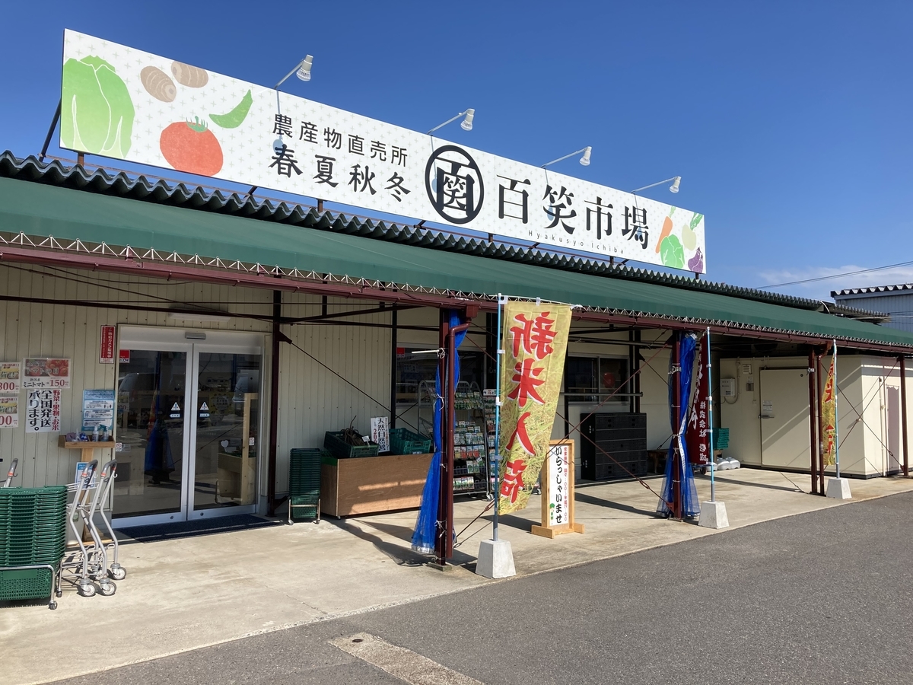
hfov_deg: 63.4
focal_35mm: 28
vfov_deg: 49.7
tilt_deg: +4.3
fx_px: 739
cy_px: 342
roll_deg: -0.4
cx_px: 456
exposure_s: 1/2088
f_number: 1.8
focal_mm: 3.99
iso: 20
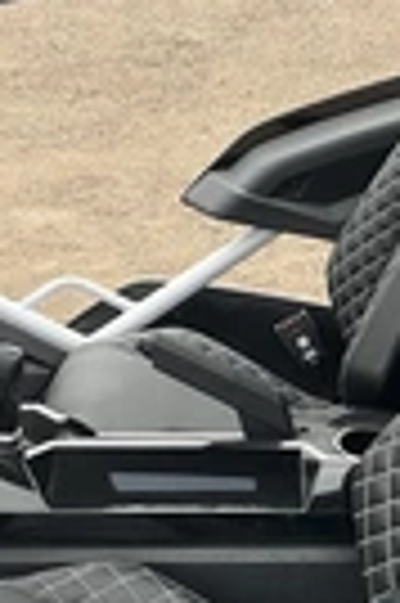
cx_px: 229
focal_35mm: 90
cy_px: 374
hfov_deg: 15.1
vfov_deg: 22.6
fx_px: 1504
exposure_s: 1/122
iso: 25
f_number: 1.8
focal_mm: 3
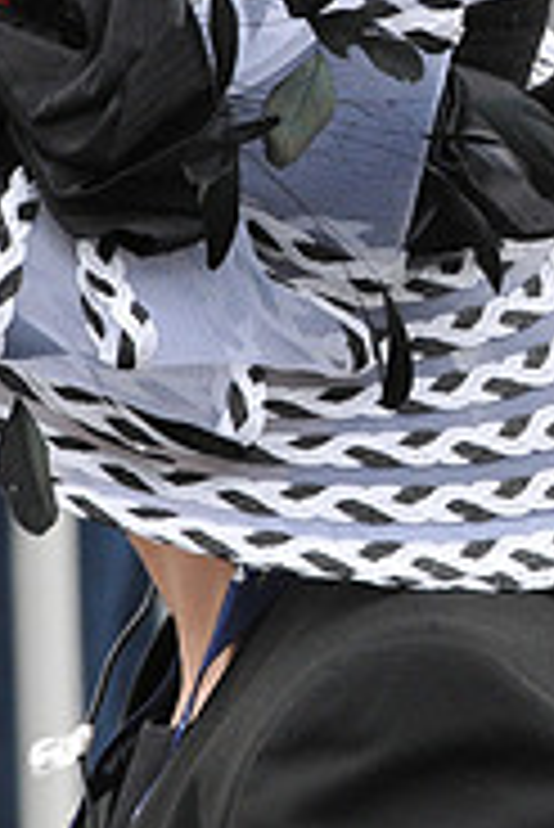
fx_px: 32622
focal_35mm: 1416
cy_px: 272
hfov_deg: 1.0
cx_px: 572
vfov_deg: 1.5
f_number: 9
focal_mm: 300
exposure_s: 1/800
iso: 800
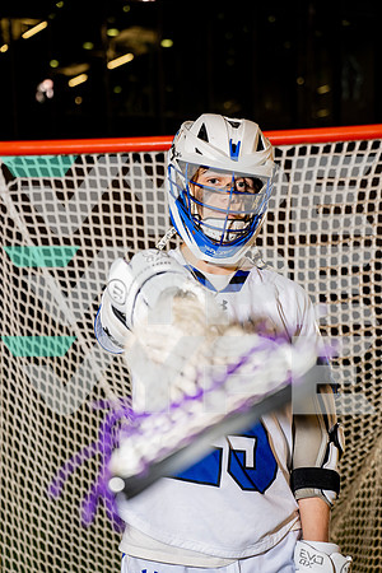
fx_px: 1114
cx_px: 191
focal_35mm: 70
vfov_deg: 28.8
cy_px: 286
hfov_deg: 19.5
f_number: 4
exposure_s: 1/250
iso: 400
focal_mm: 70
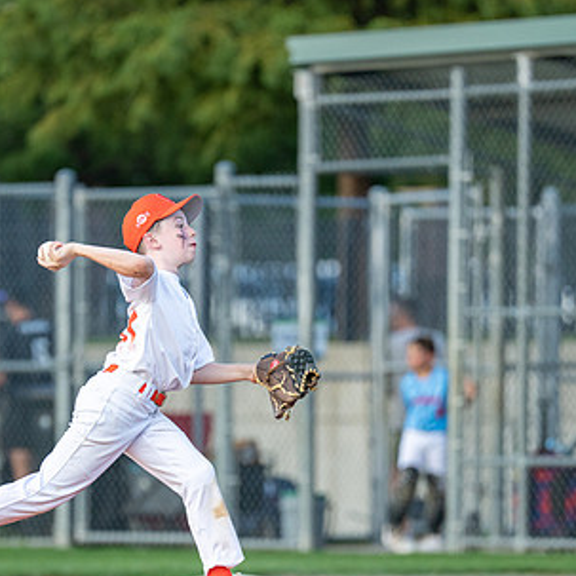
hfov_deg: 4.1
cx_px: 180
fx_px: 7982
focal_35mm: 424
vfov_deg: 4.1
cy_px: 375
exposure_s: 1/2000
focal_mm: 200
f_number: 2.8
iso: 800
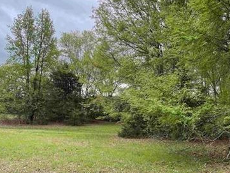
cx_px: 131
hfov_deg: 51.2
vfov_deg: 39.7
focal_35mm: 36
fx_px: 239
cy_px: 86
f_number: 1.6
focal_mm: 5.1
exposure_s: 1/399
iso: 32
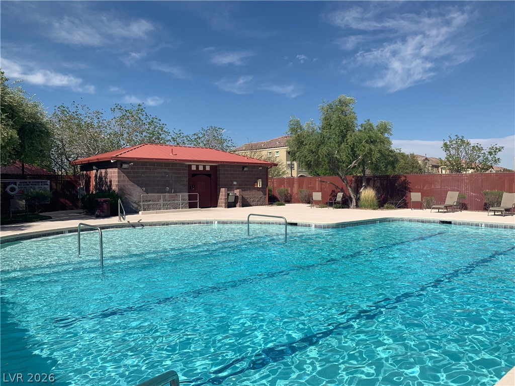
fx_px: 387
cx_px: 258
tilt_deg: -1.6
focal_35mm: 26
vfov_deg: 53.1
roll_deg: +0.8
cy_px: 193
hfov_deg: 67.3
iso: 25
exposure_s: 1/4098
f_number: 1.8
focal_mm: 4.25
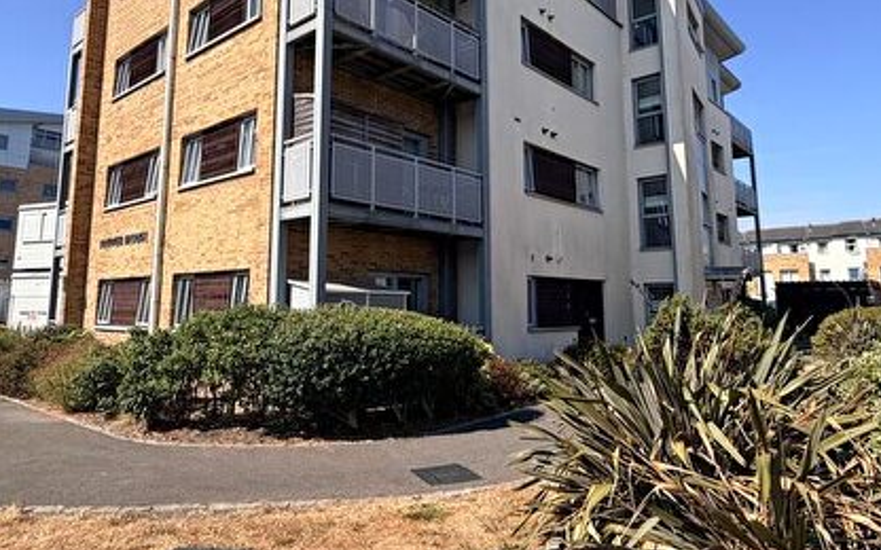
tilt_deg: +8.8
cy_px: 215
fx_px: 600
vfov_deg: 48.9
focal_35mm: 25
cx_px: 432
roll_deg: +1.0
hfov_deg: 72.5
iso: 25
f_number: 2.2
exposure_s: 1/770
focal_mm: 2.22
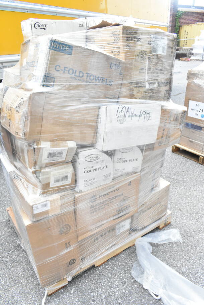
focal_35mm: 27
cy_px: 152
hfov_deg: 48.0
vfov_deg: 67.4
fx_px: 229
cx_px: 102
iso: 1600
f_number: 10
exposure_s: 1/400
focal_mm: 18
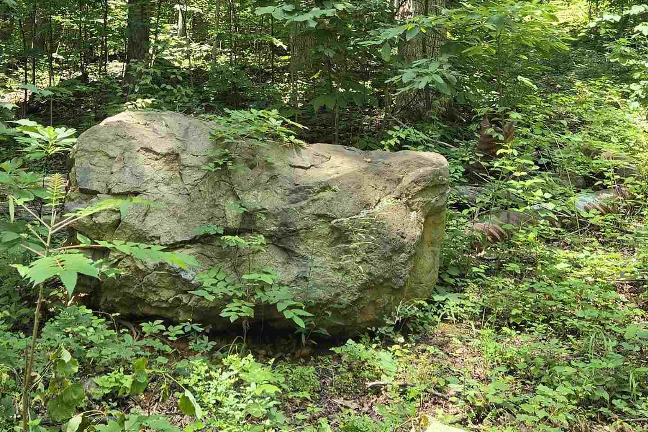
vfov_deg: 25.1
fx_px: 918
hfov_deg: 38.7
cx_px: 259
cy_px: -9
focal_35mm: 51
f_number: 1.8
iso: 50
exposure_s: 1/180
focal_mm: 5.4
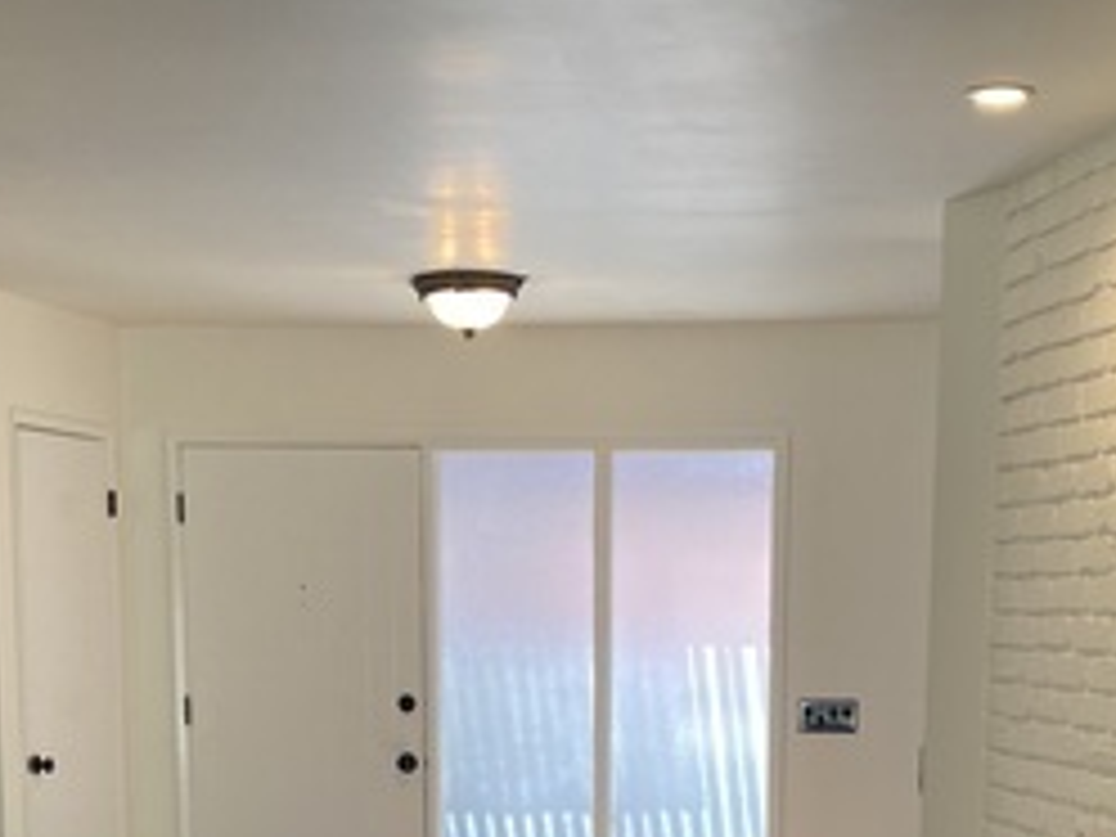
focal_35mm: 70
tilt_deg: -10.5
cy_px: 1022
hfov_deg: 27.7
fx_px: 2257
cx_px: 646
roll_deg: -1.0
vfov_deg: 19.7
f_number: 1.8
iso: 100
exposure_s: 1/120
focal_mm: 4.25
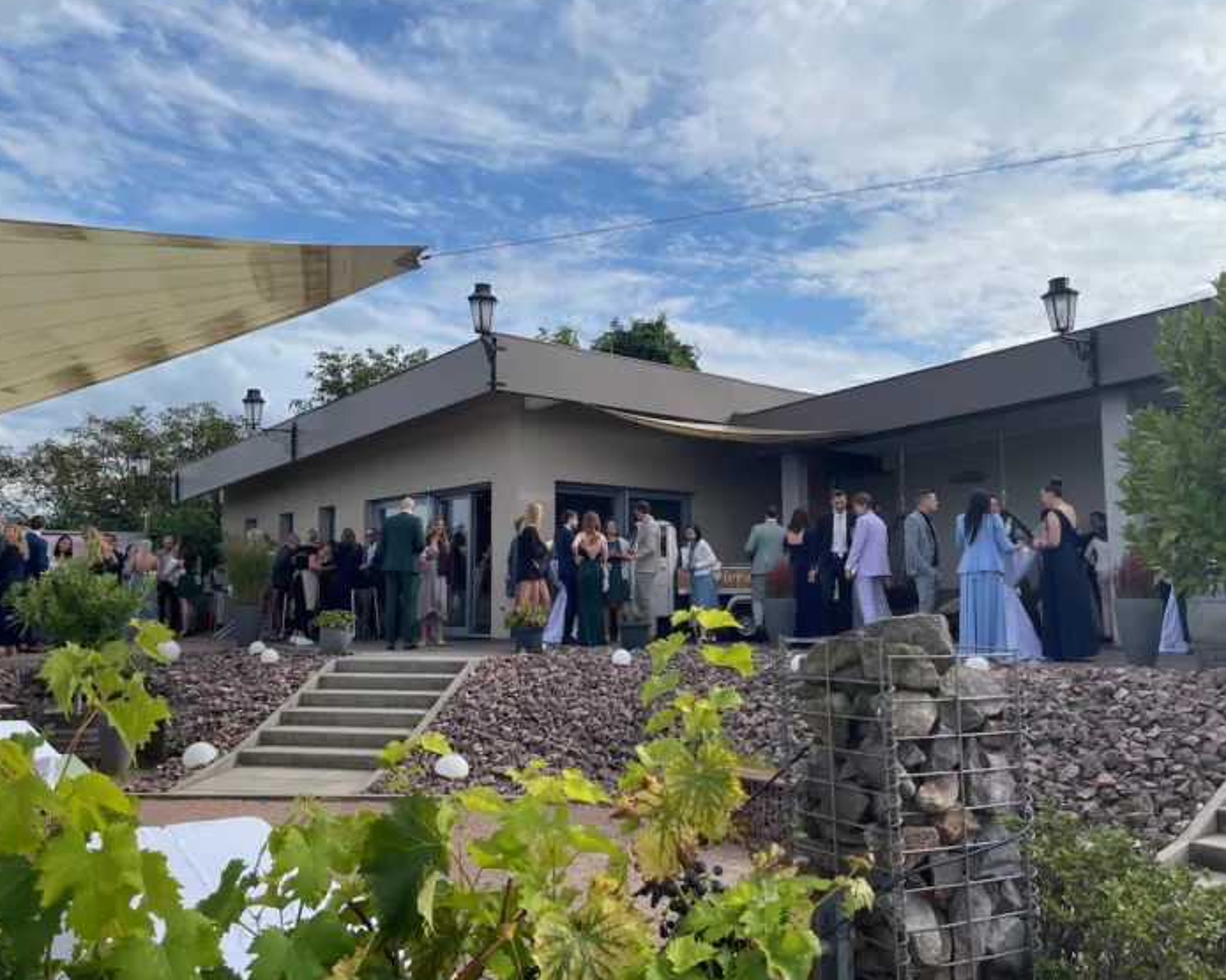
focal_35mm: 27
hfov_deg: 64.1
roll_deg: +0.2
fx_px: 980
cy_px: 486
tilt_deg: +6.5
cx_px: 609
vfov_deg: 53.2
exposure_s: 1/4348
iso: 32
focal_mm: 5.1
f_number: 1.6
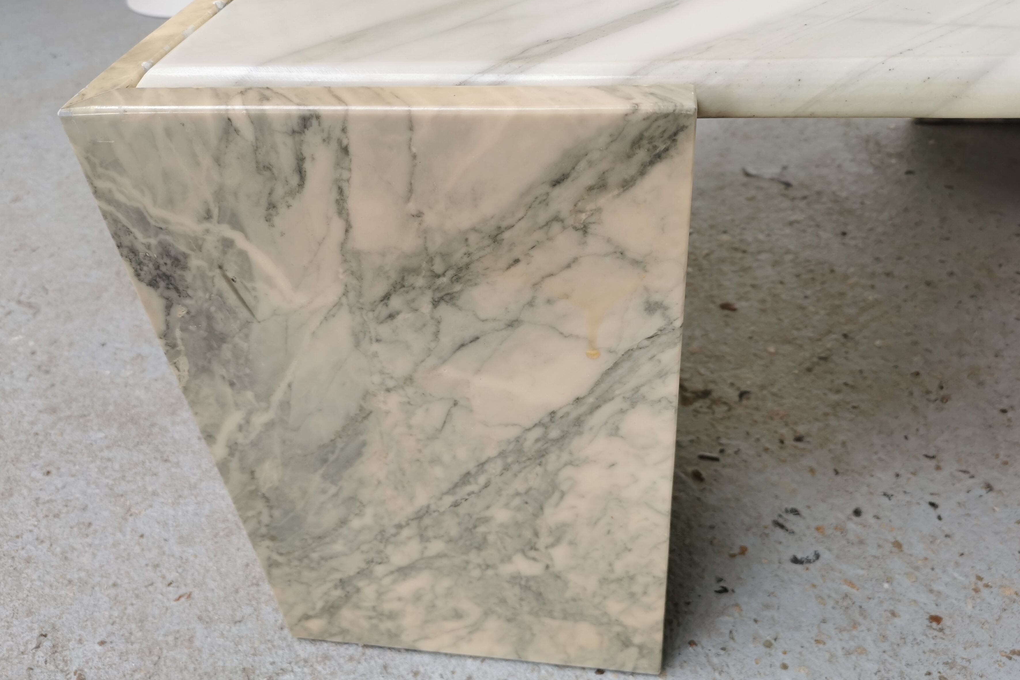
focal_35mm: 29
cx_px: 526
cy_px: 317
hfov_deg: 63.6
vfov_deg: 44.9
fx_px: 822
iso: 50
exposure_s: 1/169
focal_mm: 5.58
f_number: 1.8
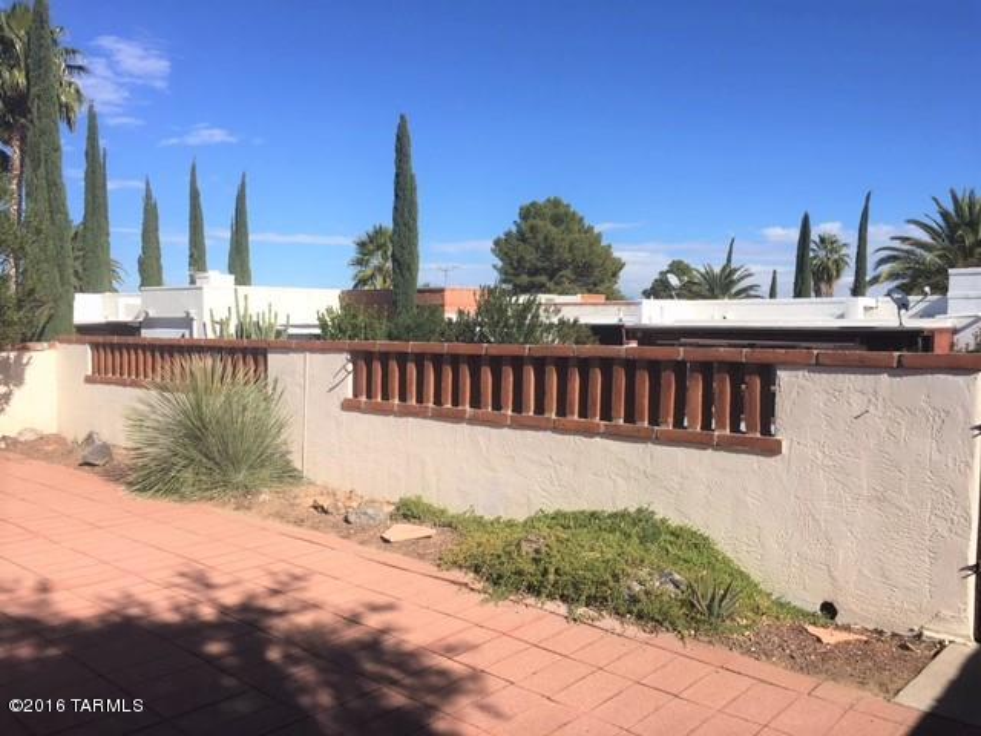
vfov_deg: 48.2
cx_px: 490
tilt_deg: -3.0
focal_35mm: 29
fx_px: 822
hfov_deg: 61.7
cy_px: 368
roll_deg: -0.7
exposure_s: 1/2024
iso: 25
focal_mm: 4.15
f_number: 2.2
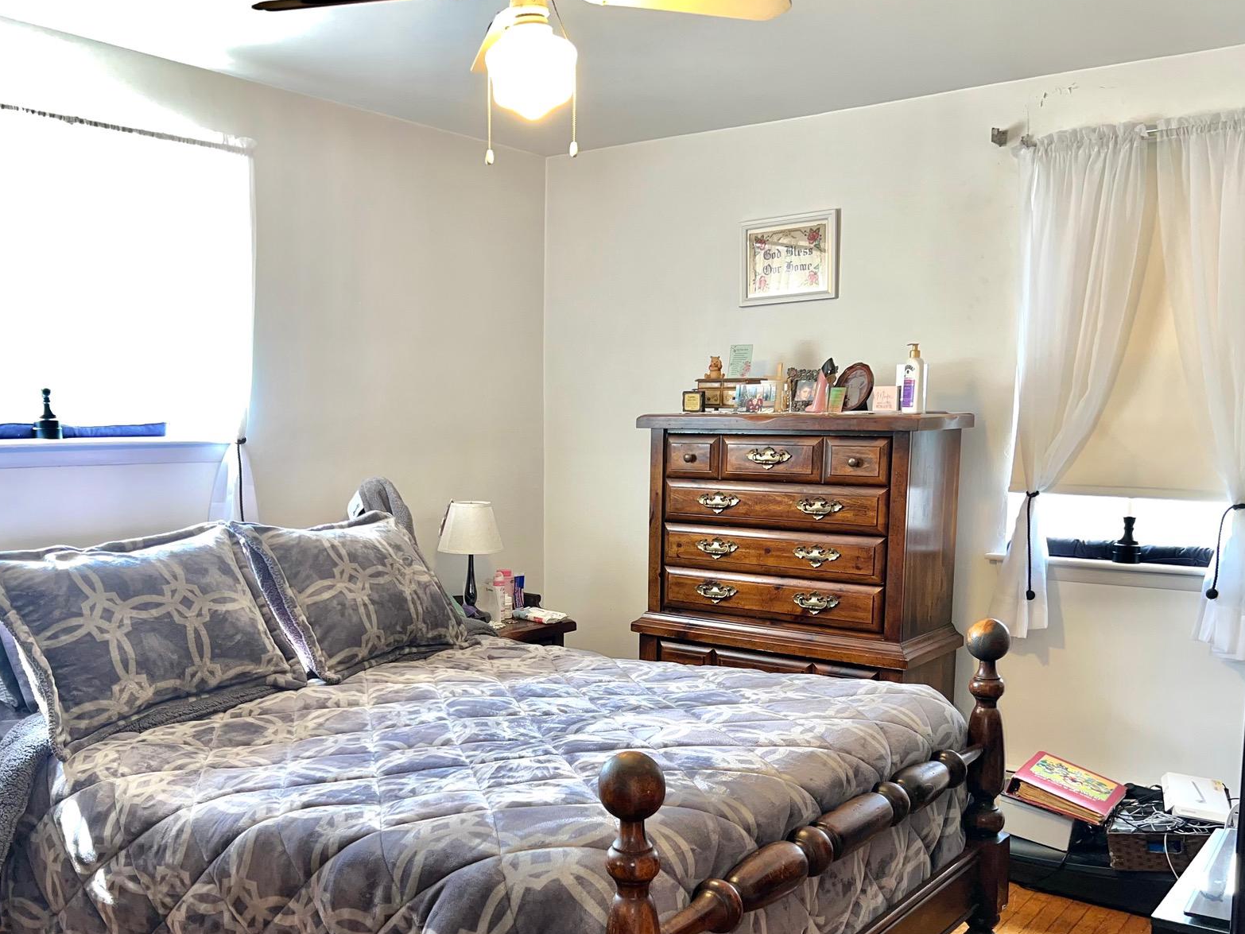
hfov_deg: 53.7
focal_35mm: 34
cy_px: 586
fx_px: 1223
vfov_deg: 41.5
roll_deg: +0.8
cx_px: 514
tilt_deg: -8.5
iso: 32
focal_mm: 5.7
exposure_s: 1/35
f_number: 1.5
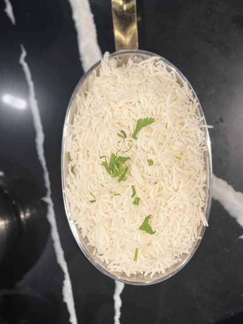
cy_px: 139
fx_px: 309
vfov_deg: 55.2
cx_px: 142
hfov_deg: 42.8
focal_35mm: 33
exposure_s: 1/60
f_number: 1.6
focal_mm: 5.1
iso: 200
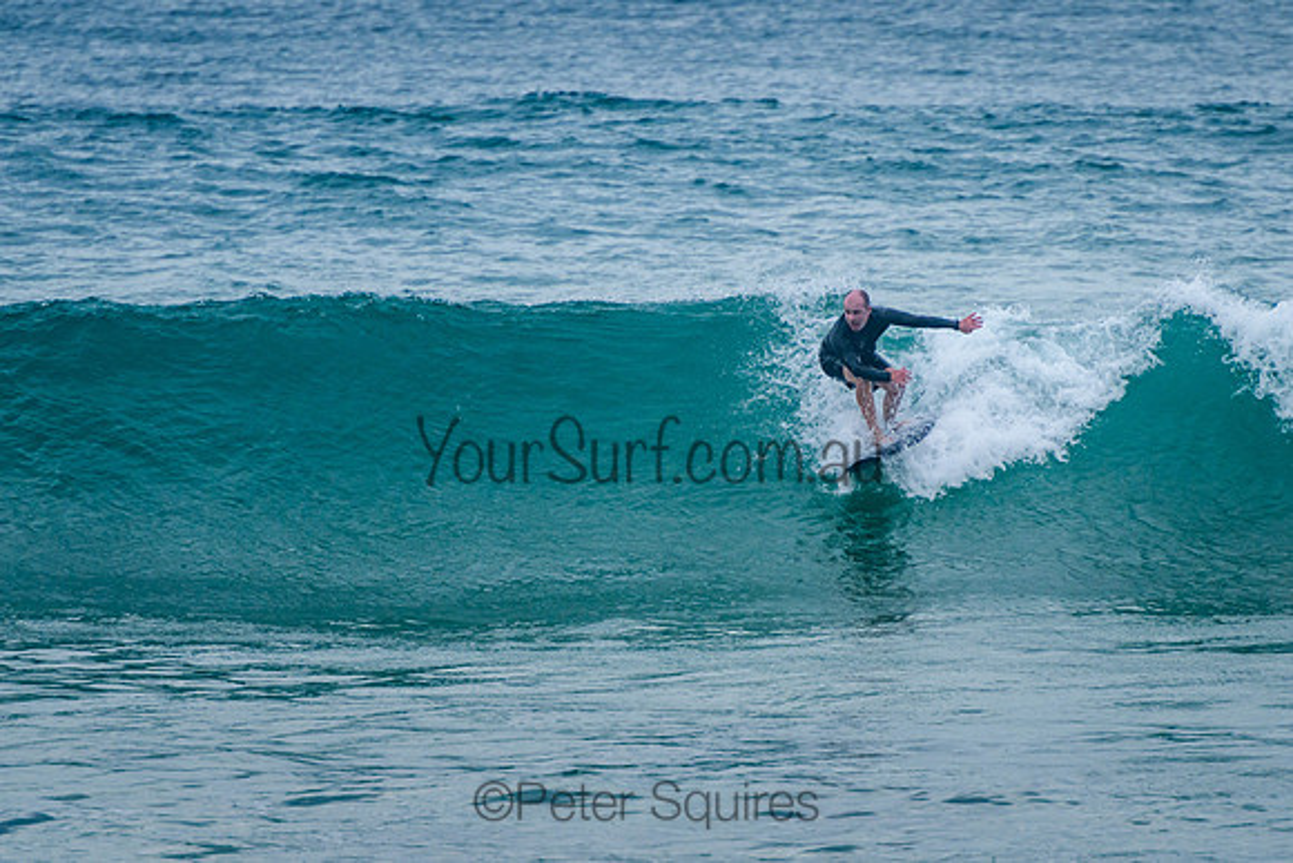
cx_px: 780
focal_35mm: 550
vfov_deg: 2.5
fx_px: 19770
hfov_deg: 3.7
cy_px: 425
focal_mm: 400
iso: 500
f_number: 7.1
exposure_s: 1/2000
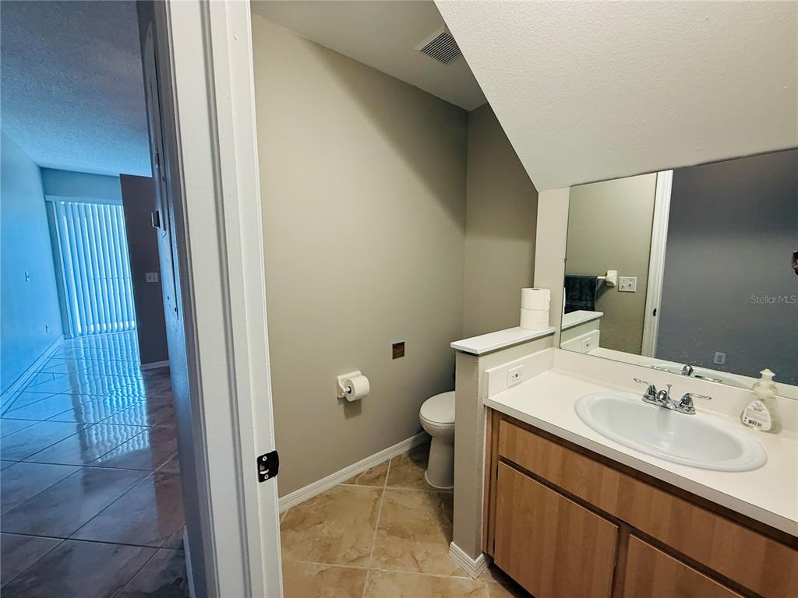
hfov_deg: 102.1
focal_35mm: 14
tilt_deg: -5.9
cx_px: 399
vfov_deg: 85.7
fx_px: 323
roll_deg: -0.2
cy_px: 299
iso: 160
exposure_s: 1/60
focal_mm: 2.22
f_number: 2.2
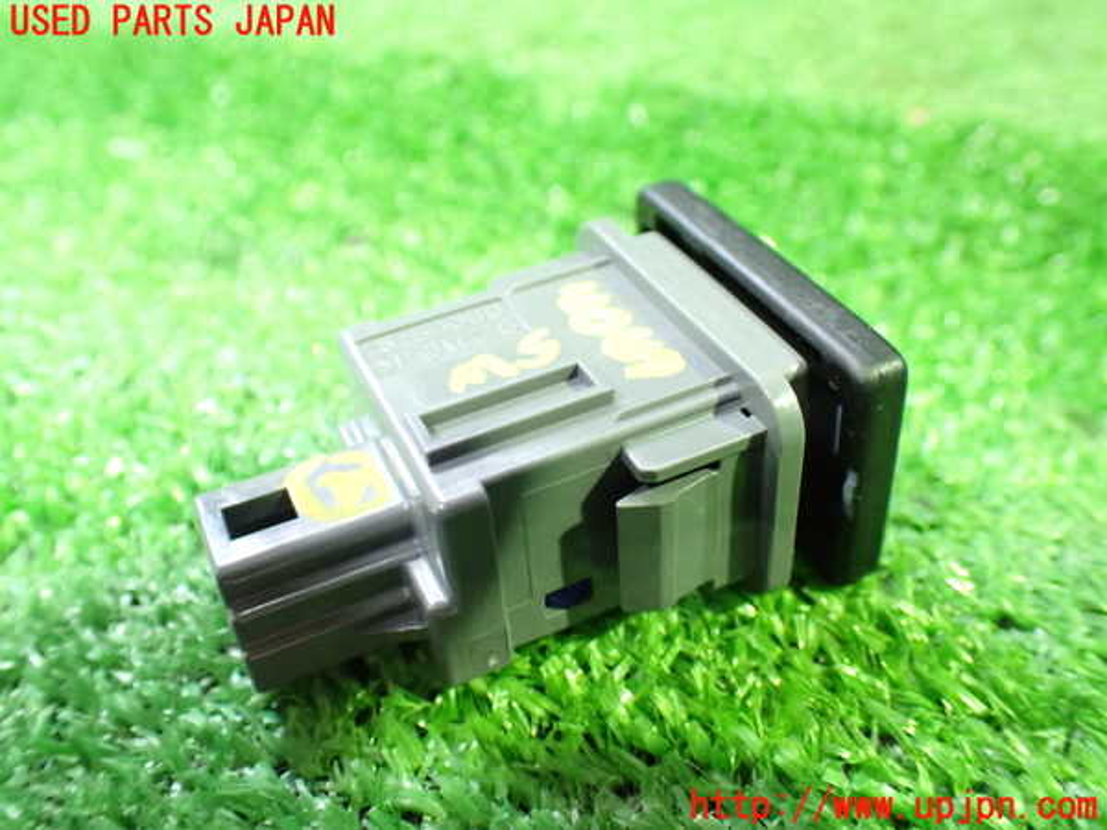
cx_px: 554
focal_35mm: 32
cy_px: 415
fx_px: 1023
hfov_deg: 56.8
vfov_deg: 44.2
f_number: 2.4
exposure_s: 1/30
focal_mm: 5.79
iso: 1250
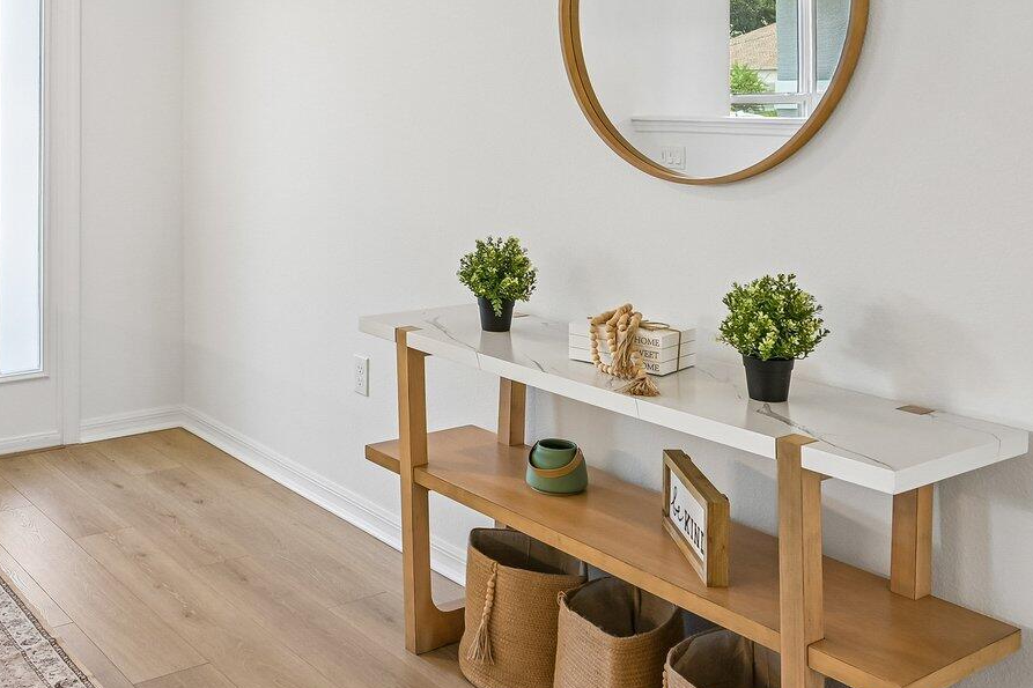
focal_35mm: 40
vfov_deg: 32.1
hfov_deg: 47.2
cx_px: 309
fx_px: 1152
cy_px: 103
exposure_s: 1/15
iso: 400
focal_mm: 17.5
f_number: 8
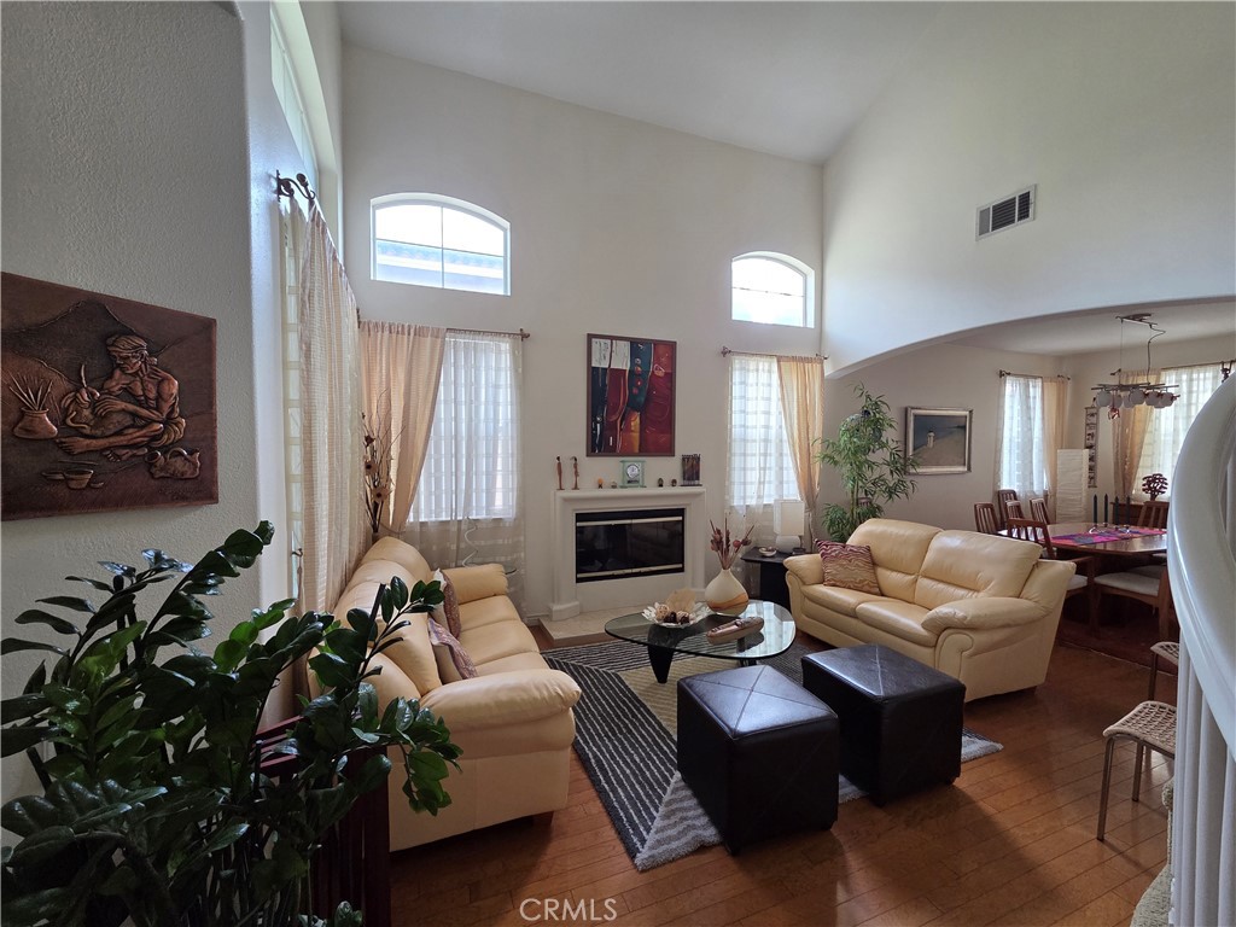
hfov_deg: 106.2
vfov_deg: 89.9
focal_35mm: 13
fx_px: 464
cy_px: 464
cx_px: 618
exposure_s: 1/120
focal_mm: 2.2
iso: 200
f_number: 2.2
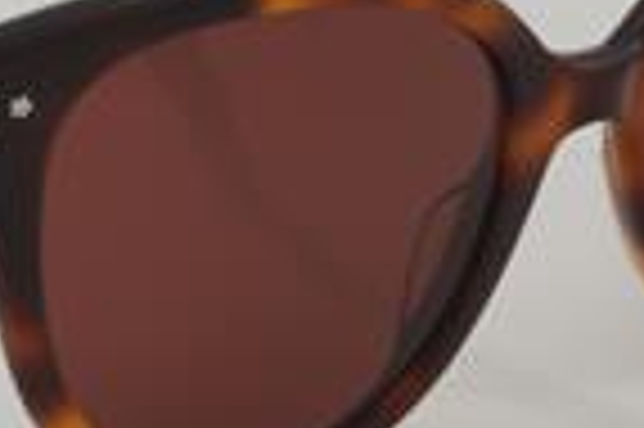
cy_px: 176
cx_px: 153
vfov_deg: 6.5
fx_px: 3752
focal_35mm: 210
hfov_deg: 9.8
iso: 100
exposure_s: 1/3
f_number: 32
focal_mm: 50
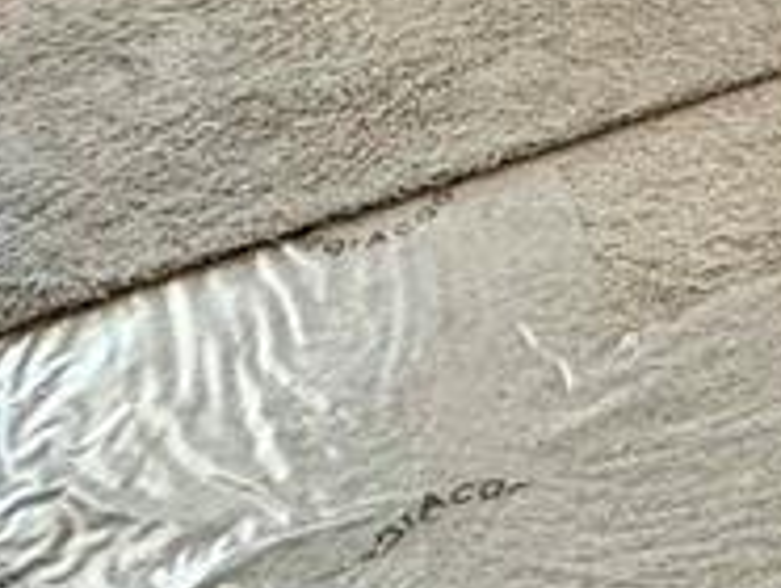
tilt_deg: -7.5
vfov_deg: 13.8
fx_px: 1740
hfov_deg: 20.7
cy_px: -806
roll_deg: +0.5
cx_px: 1243
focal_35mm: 77
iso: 250
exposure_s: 1/99
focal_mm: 2.22
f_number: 2.2
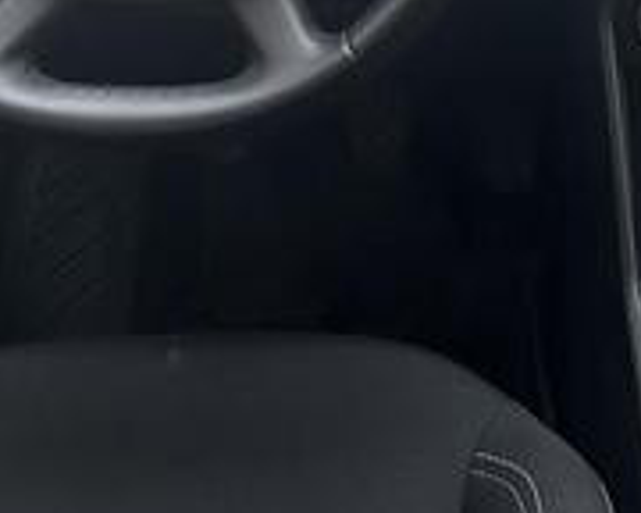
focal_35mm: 85
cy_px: -276
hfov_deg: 21.4
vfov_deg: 16.4
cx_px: 702
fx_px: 1613
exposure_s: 1/503
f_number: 1.78
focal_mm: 6.86
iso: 80
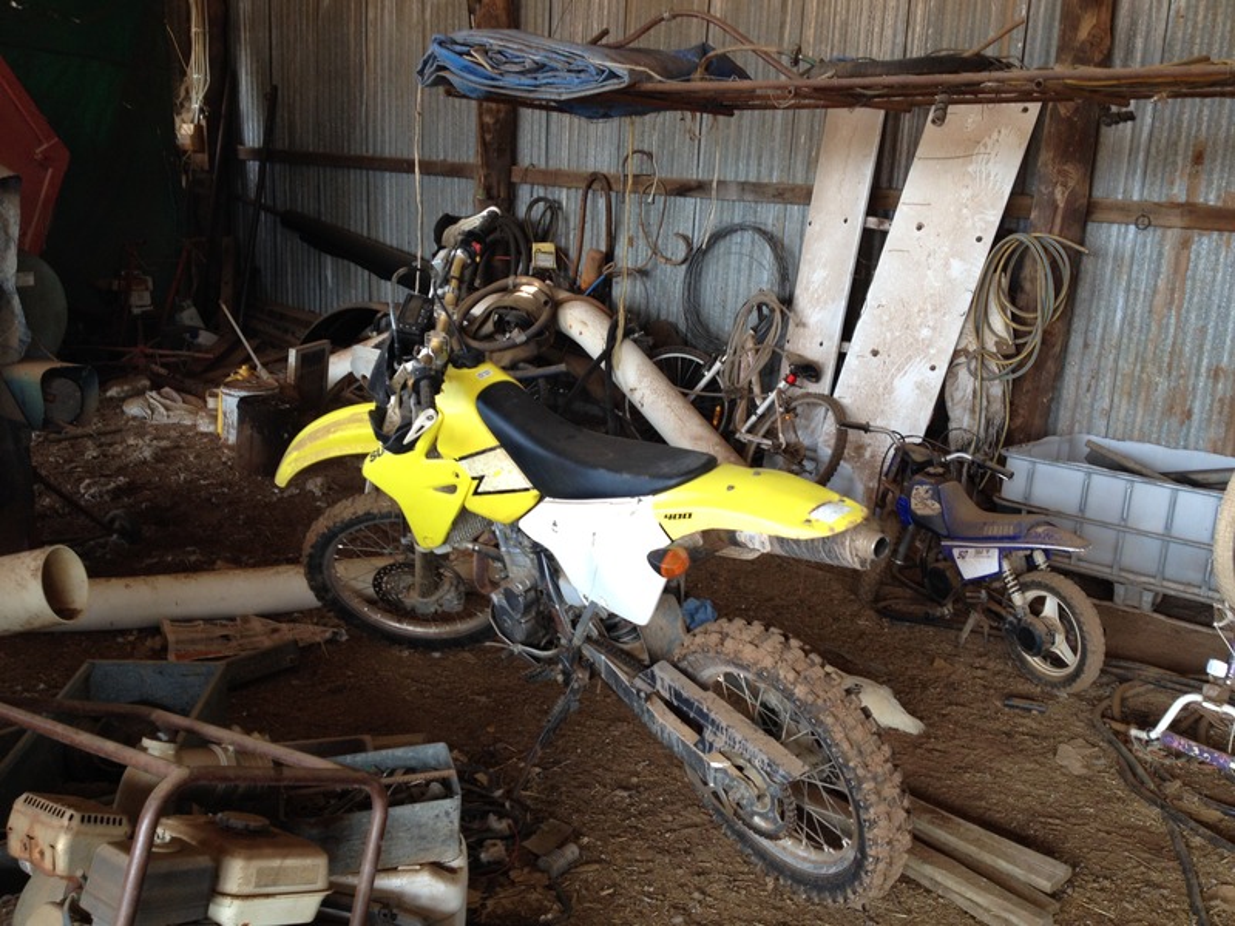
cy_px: 463
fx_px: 1249
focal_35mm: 35
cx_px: 618
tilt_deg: -13.7
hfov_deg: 52.6
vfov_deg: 40.7
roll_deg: -2.9
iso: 64
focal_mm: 4.28
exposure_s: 1/60
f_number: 2.4
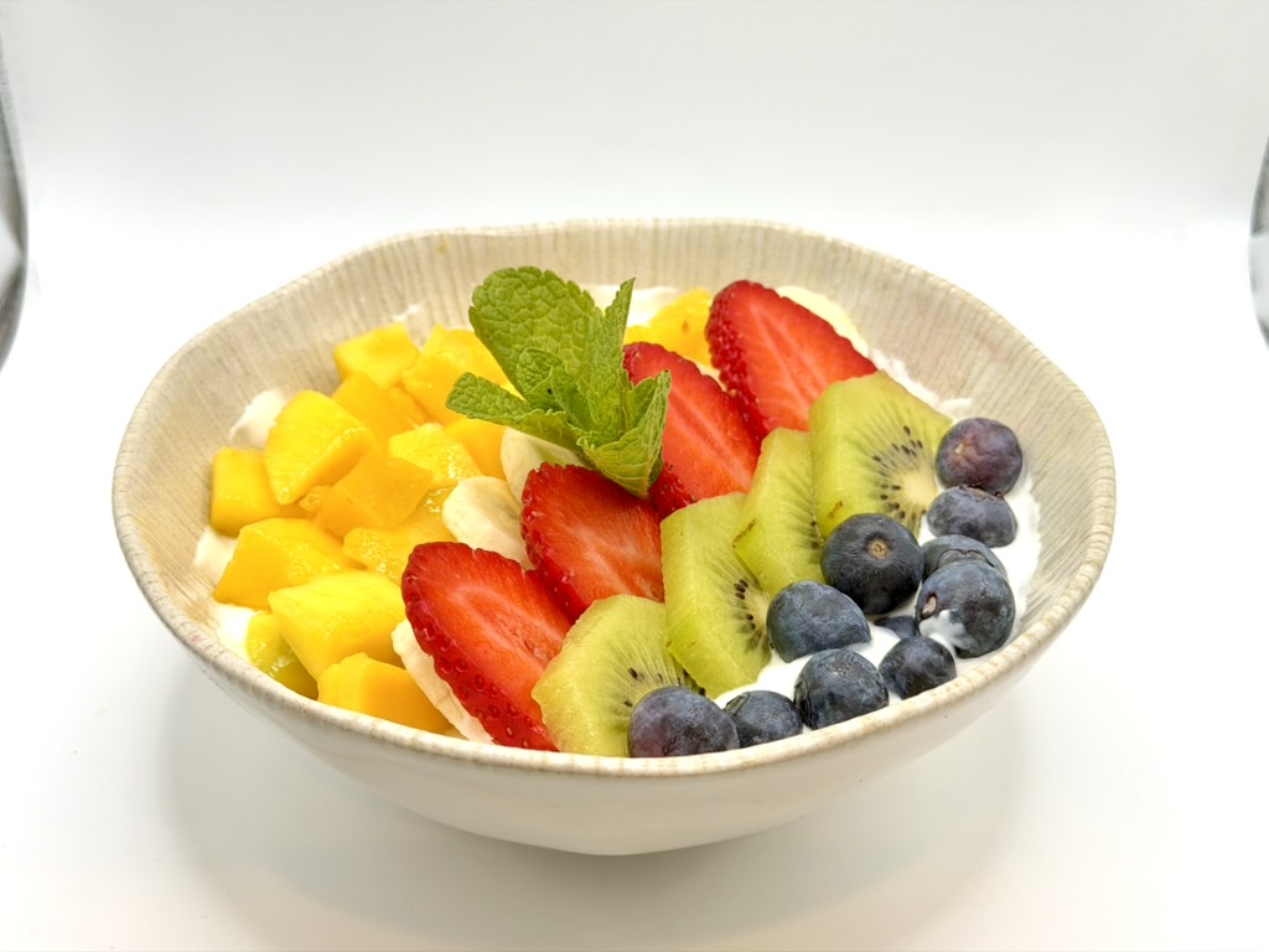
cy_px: 476
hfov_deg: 39.7
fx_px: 1760
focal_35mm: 48
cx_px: 634
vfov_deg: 30.3
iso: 80
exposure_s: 1/242
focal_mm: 6.76
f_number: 1.78
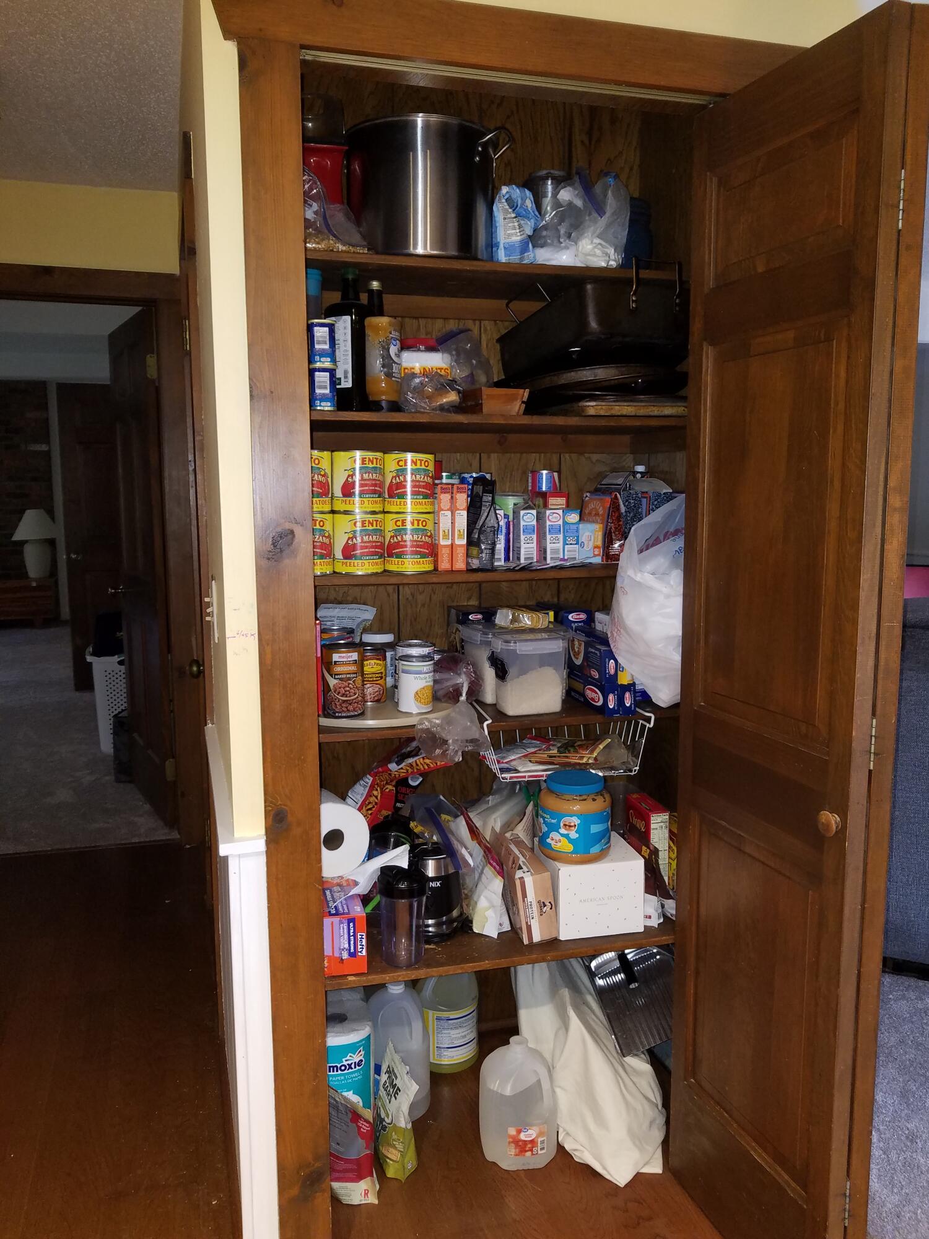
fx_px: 930
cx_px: 464
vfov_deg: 67.3
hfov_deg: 53.1
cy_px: 620
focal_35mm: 26
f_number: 1.7
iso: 125
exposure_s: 1/16
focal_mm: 4.2
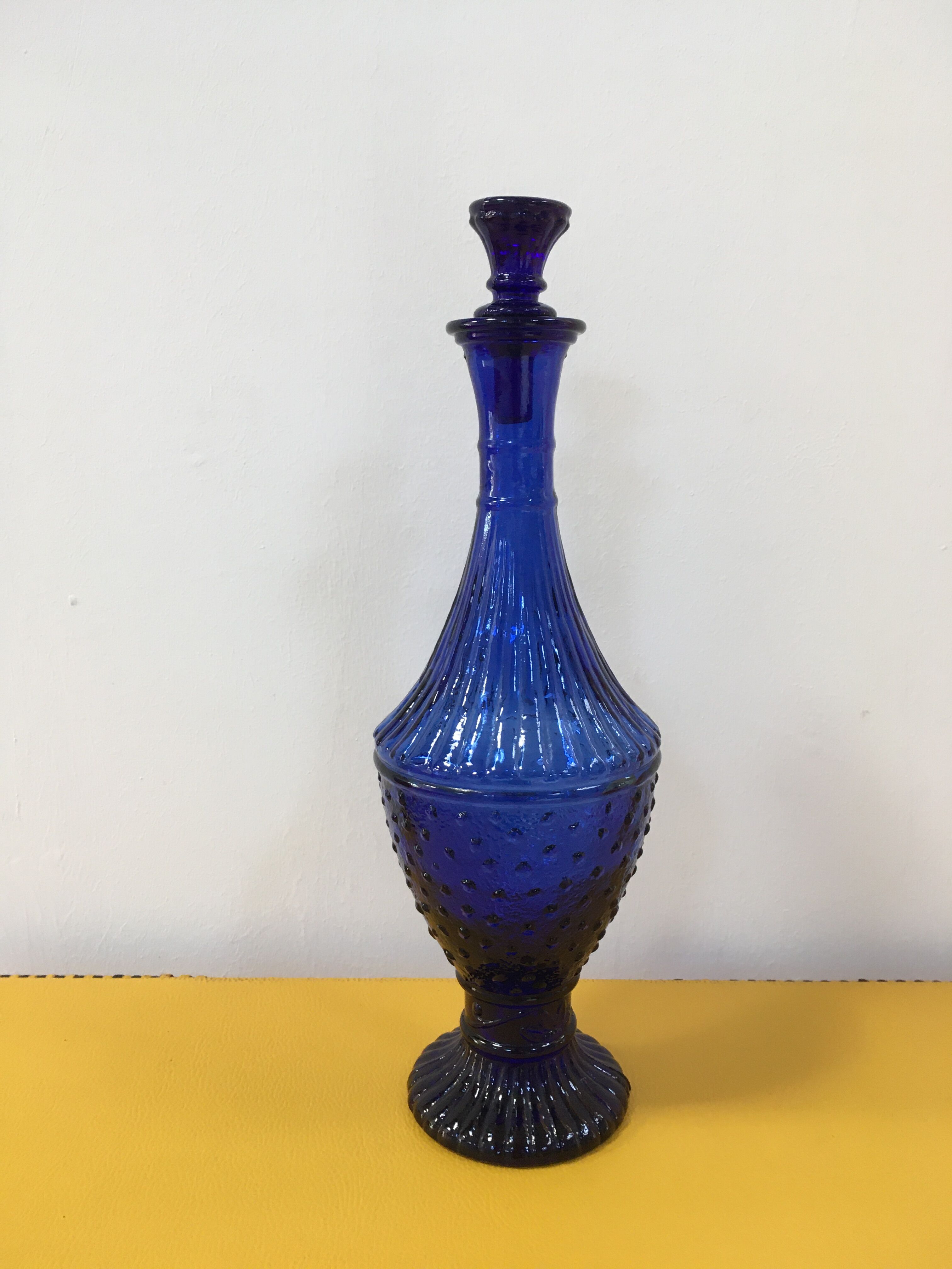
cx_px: 476
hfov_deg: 48.2
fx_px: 1063
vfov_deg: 61.7
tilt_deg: -11.4
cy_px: 634
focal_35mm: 29
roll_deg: +0.7
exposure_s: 1/33
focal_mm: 4.15
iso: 100
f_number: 2.2
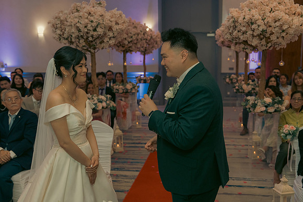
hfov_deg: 46.4
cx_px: 152
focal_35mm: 42
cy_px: 101
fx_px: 354
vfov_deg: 31.9
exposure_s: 1/160
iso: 2500
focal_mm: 42
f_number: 3.5
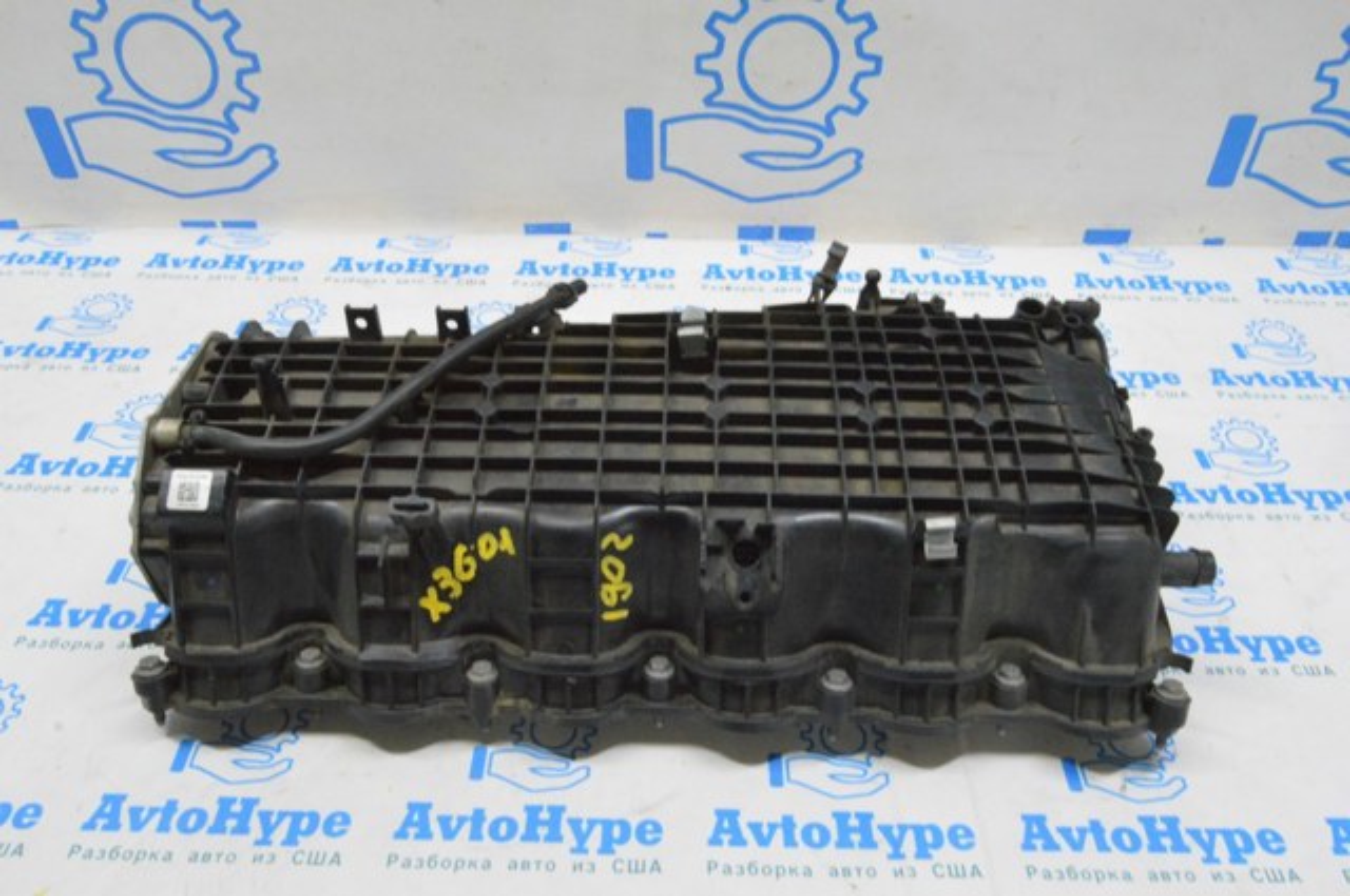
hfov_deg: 62.0
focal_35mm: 30
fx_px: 1124
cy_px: 448
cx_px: 675
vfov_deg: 43.5
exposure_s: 1/15
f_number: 20
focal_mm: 20
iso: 6400
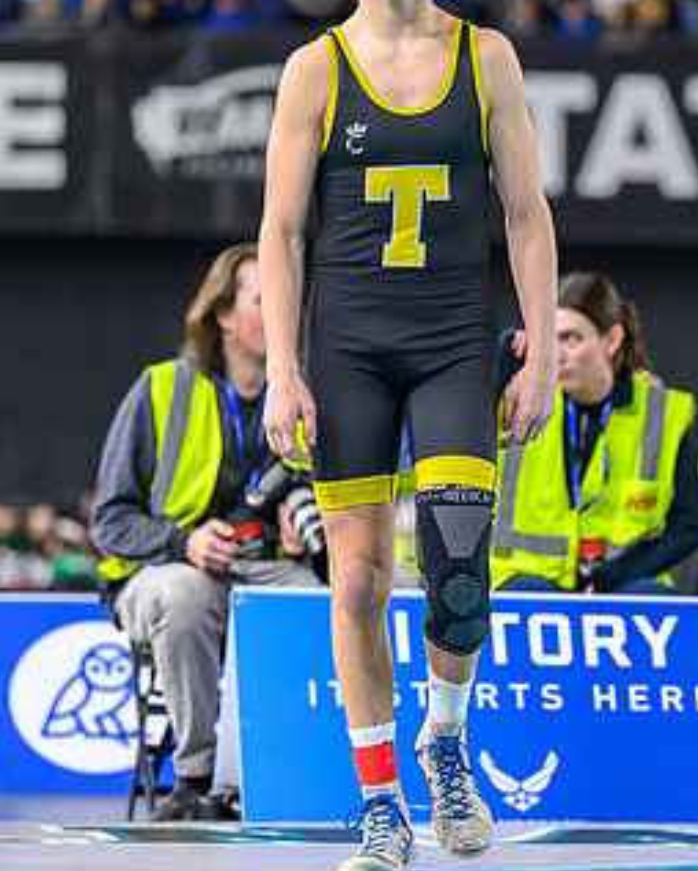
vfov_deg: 6.7
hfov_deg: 5.3
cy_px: 346
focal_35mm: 290
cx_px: 415
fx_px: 7481
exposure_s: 1/800
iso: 2500
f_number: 2.8
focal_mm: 125
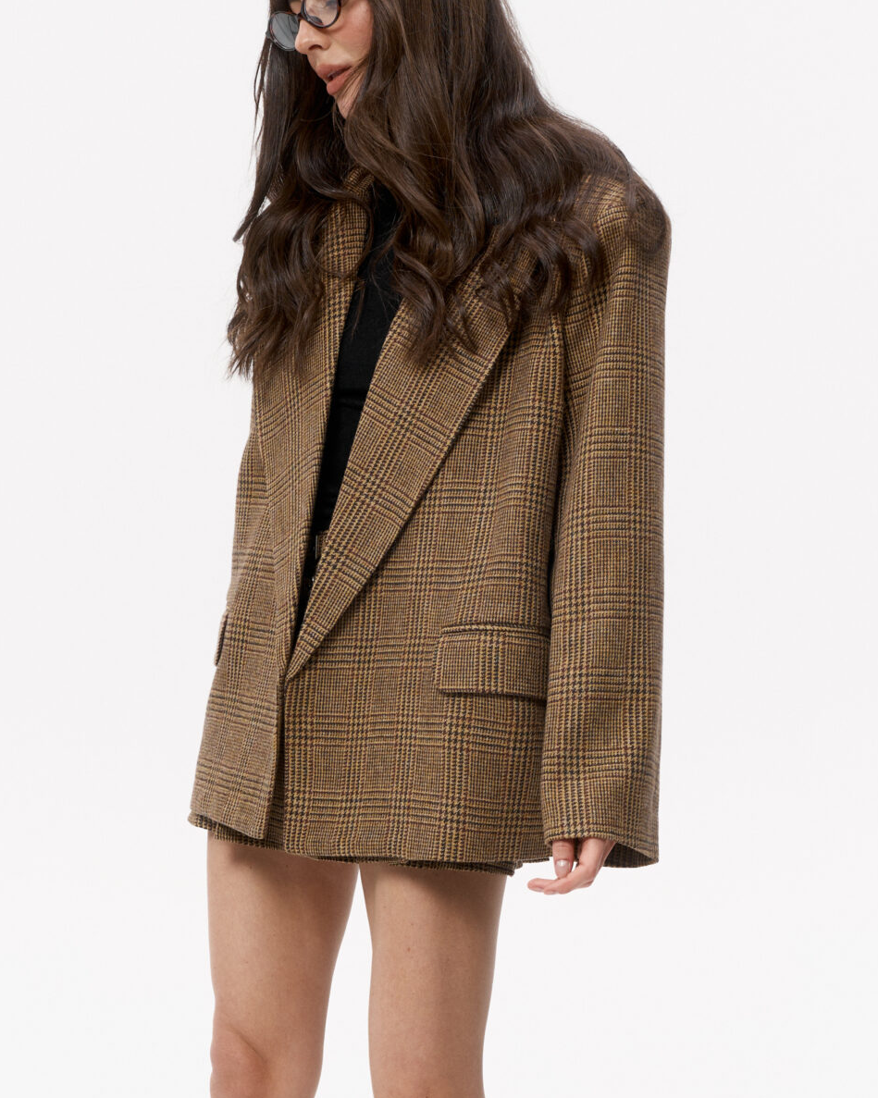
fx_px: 2697
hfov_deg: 18.5
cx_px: 438
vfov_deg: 22.8
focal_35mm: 83
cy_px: 798
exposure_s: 1/125
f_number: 7.1
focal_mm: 41
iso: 100
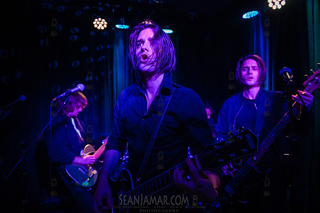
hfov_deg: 67.4
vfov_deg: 47.9
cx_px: 160
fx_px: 240
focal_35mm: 27
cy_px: 106
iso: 12800
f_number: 3.5
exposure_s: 1/250
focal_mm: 27
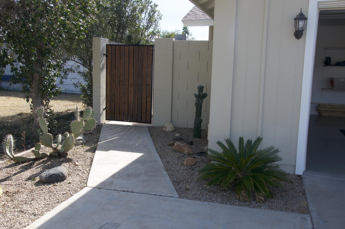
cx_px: 172
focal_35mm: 36
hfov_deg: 53.2
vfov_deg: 36.8
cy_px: 114
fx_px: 345
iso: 200
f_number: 11
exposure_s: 1/125
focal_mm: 24
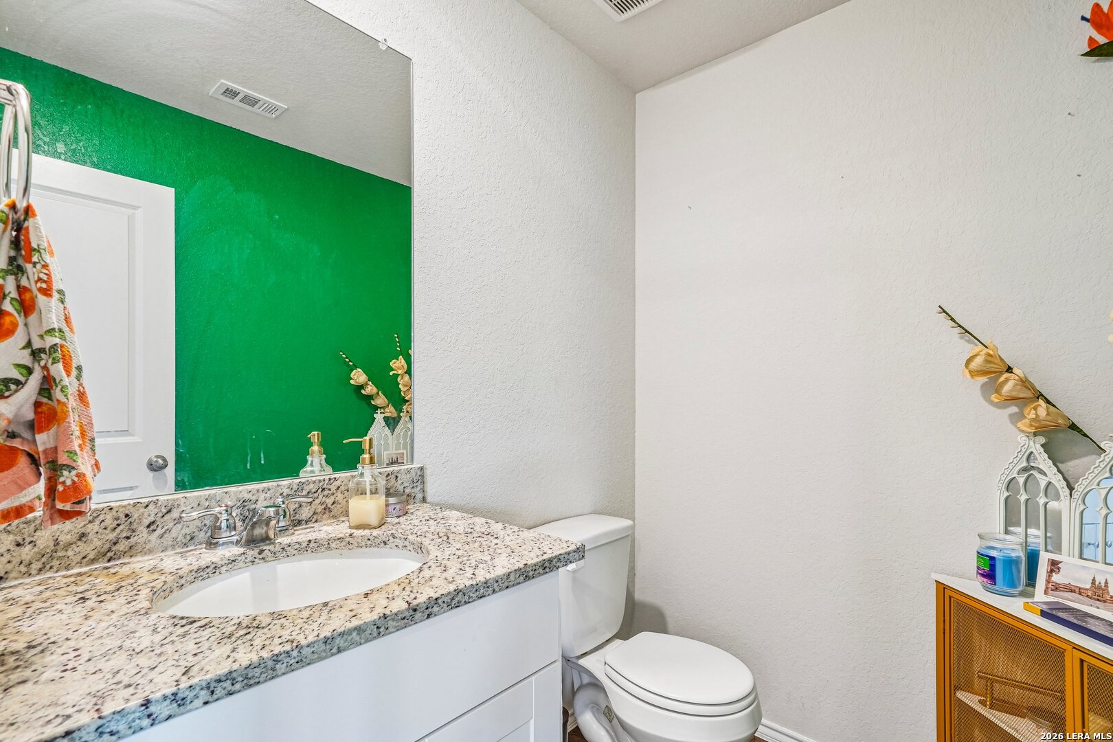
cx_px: 556
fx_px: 495
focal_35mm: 16
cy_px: 371
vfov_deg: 73.7
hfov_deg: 96.7
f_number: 10
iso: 800
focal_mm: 16
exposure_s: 1/8
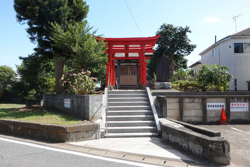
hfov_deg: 61.9
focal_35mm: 30
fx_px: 208
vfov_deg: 43.6
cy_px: 84
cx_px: 125
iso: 125
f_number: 5.6
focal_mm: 11.29
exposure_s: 1/250
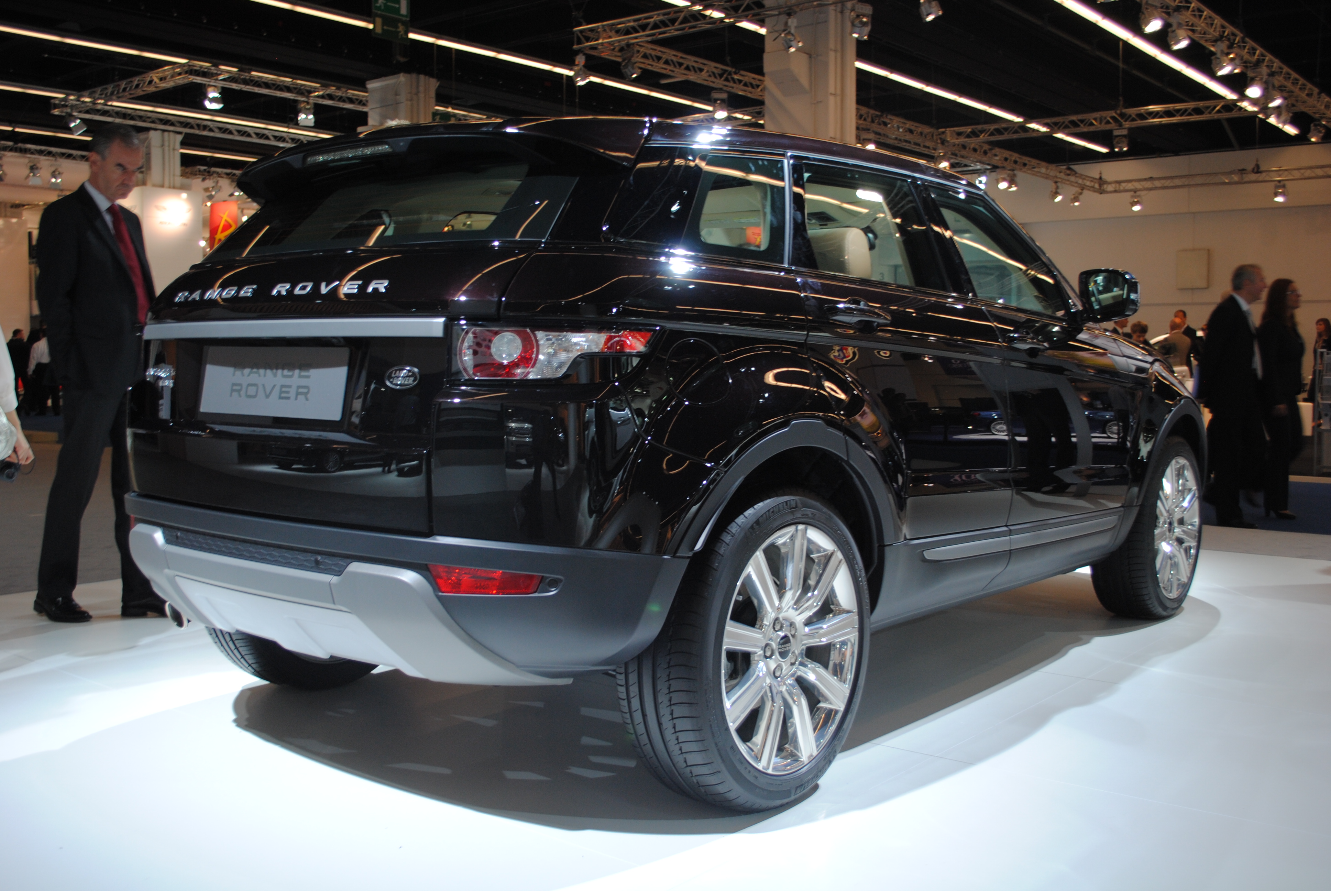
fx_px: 1333
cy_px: 446
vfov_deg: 37.0
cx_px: 666
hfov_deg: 53.1
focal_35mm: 36
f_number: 4
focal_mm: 24
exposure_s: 1/50
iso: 200
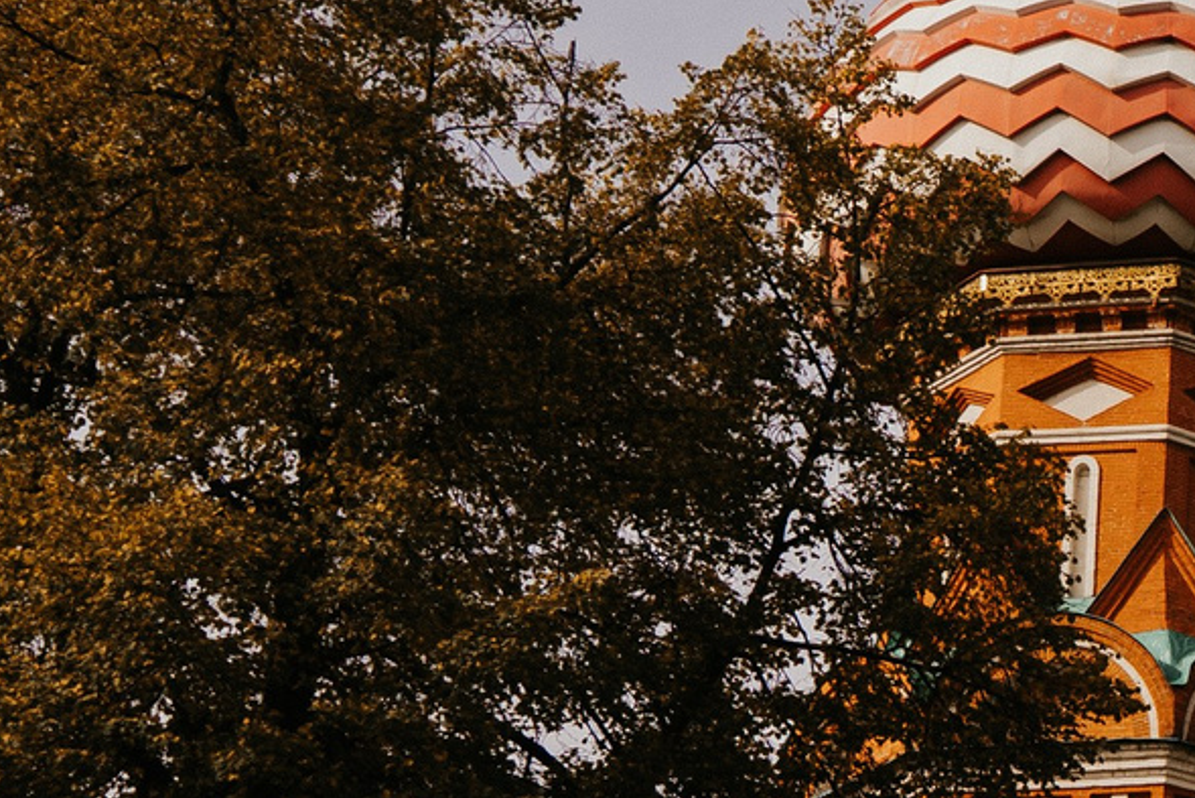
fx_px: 5046
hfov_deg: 12.6
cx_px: 2000
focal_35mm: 152
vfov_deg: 9.0
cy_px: 637
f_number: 4
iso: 100
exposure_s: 1/500
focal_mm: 35
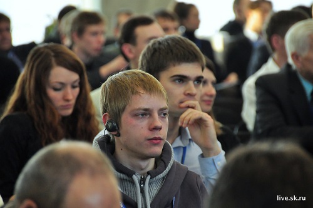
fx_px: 2605
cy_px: 104
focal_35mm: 300
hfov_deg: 6.9
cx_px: 156
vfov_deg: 4.6
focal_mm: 200
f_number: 5.6
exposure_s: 1/125
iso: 1600
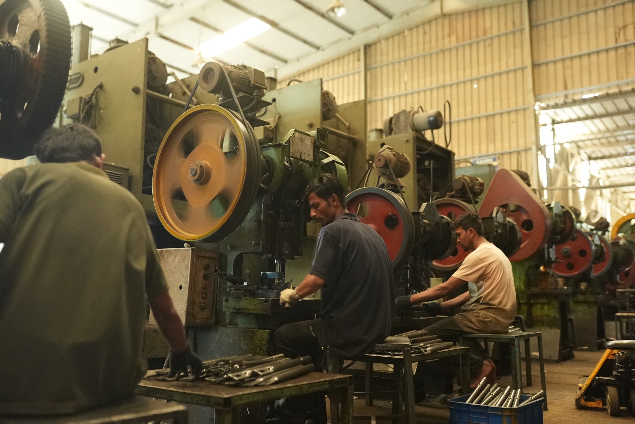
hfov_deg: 54.4
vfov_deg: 37.9
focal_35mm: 35
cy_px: 212
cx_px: 318
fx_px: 618
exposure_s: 1/100
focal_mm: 35
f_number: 2.2
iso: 12800
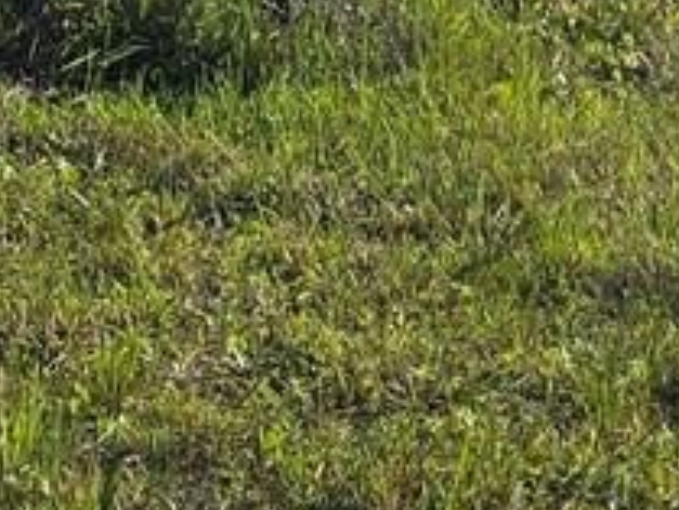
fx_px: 3454
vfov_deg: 8.0
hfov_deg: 11.0
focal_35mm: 176
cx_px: 877
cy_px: -585
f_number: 1.7
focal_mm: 6.3
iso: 12
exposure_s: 1/1016
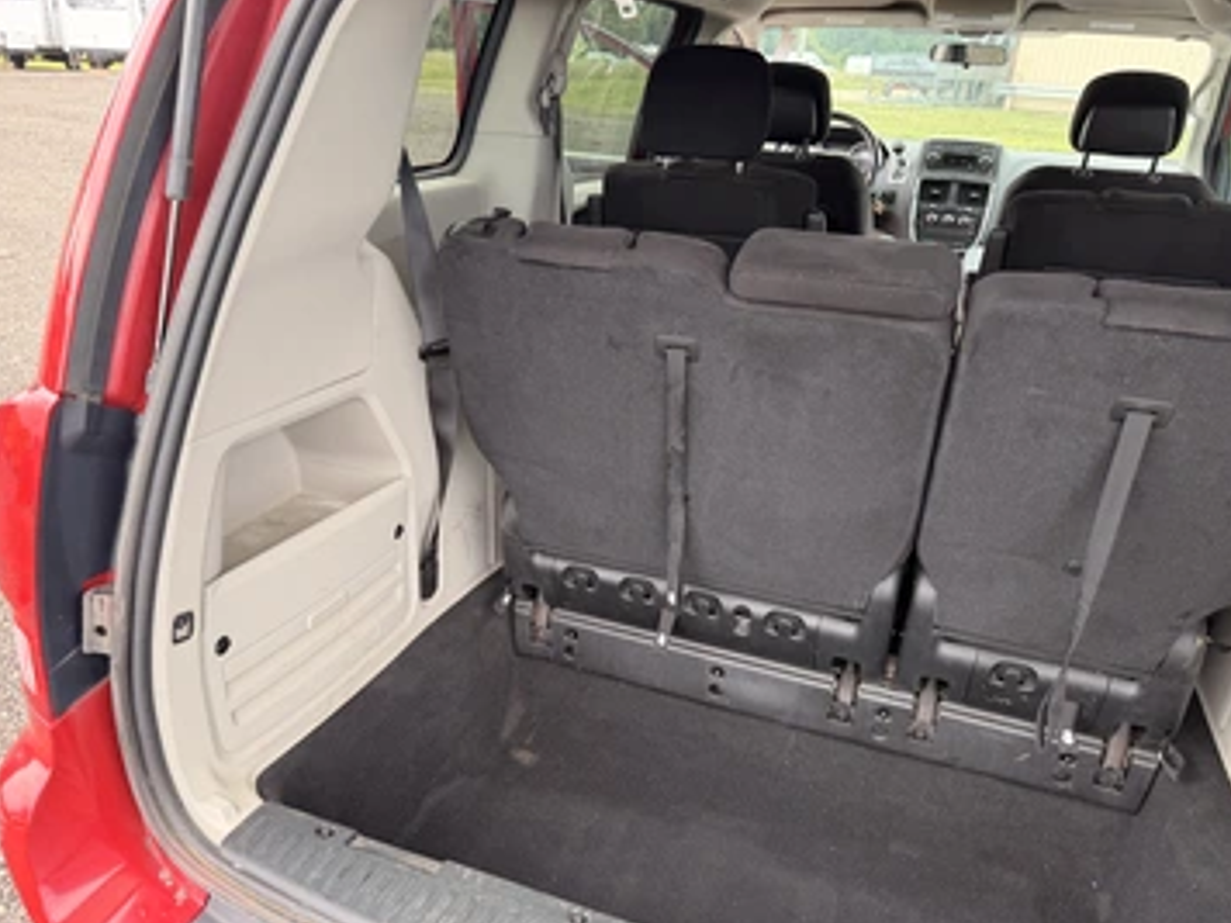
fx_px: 960
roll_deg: -1.9
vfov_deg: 51.3
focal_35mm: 27
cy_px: 512
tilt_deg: -25.7
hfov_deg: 65.3
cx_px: 588
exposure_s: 1/196
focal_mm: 6.76
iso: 80
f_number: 1.78
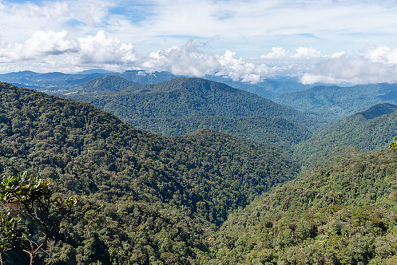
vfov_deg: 46.4
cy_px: 122
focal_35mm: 28
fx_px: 309
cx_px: 212
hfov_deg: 65.4
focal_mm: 24
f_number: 16
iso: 160
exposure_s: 1/60
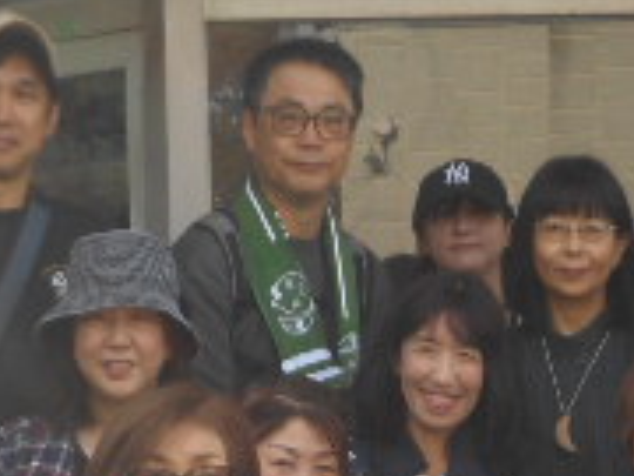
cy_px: 557
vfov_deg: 8.3
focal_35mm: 178
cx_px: 440
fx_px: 3260
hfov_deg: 11.1
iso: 110
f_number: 4.5
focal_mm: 8.8
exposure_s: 1/250
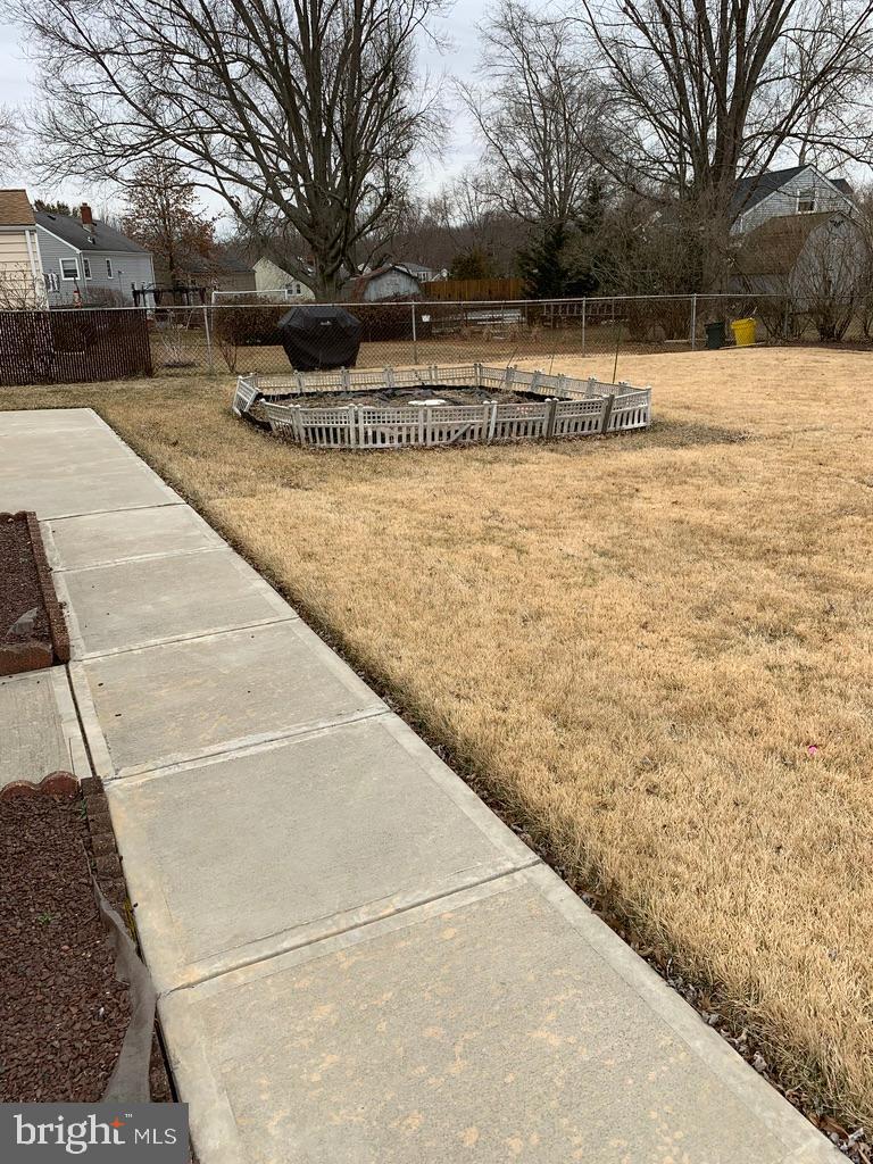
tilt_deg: -17.7
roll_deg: +2.8
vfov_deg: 67.3
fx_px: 874
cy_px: 582
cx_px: 436
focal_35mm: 26
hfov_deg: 53.1
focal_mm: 4.25
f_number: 1.8
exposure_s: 1/981
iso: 25
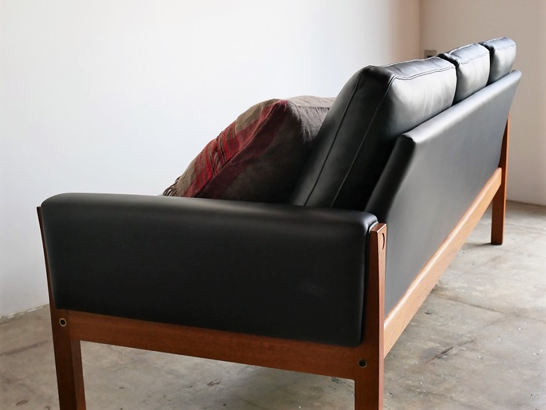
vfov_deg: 29.1
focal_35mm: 50
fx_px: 789
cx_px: 273
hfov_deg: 38.2
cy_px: 205
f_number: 5.2
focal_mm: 25
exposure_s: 1/60
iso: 640
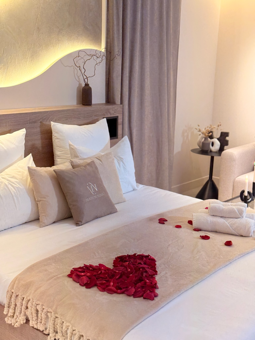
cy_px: 170
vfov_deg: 39.7
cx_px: 128
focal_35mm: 48
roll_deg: -1.9
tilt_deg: -13.0
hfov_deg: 30.3
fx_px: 471
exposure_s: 1/100
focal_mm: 6.76
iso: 160
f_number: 1.78
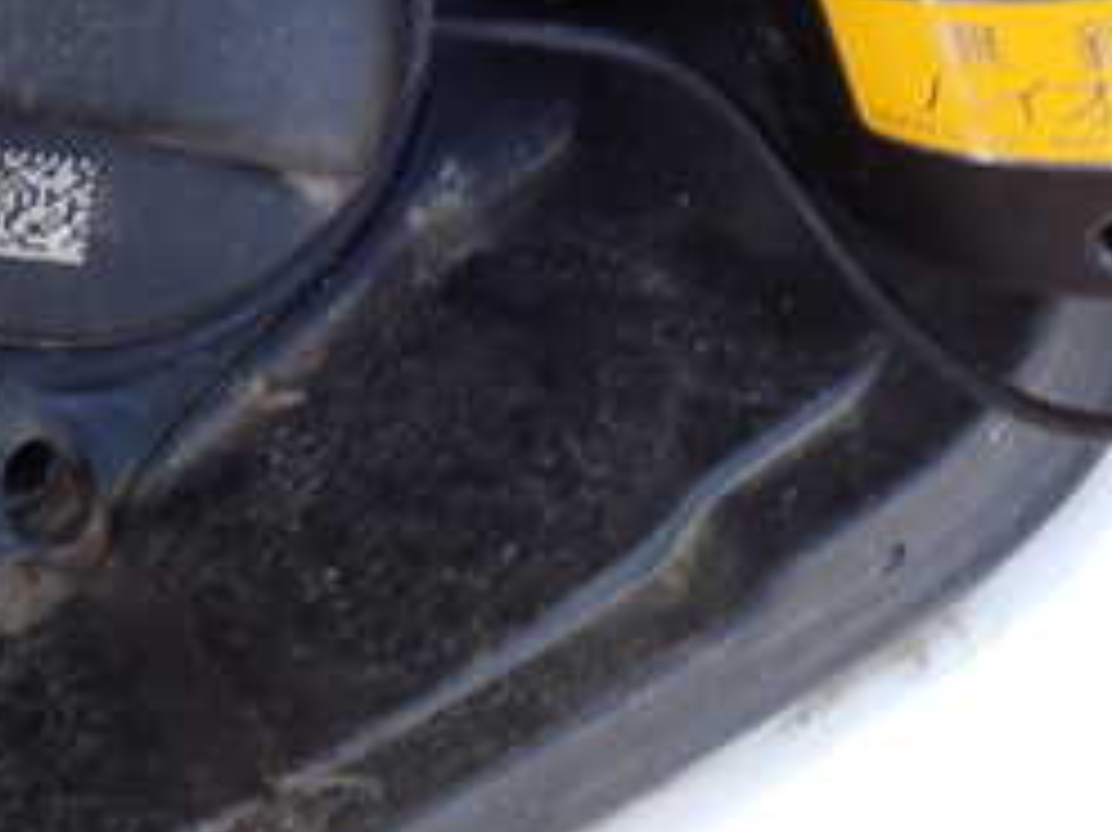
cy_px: 175
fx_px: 2344
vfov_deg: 19.9
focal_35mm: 73
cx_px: 383
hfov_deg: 26.6
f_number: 3.2
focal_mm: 5.4
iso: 125
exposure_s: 1/60
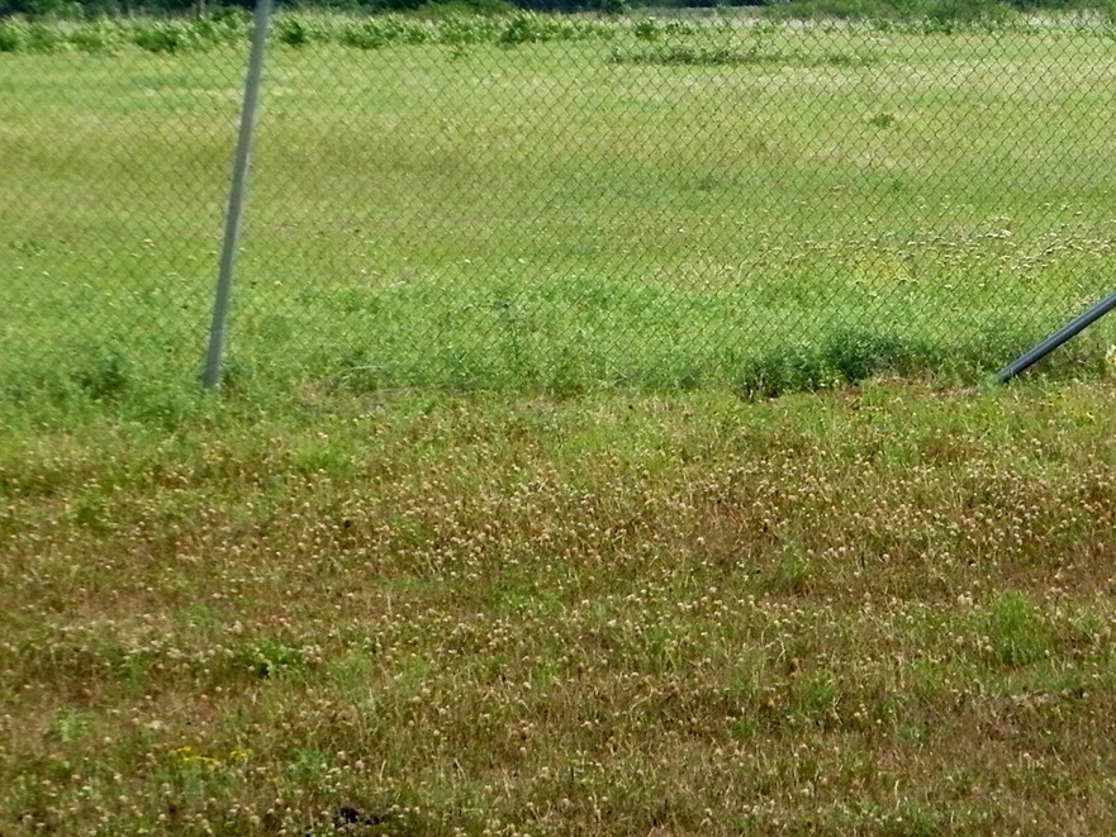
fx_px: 7448
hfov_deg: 8.5
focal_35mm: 231
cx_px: 1155
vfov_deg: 6.4
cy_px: 406
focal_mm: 19
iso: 100
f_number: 9.4
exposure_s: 1/200
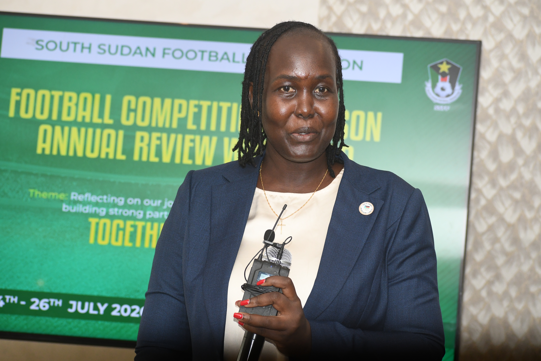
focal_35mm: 147
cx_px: 270
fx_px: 2209
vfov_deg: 9.3
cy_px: 180
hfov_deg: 14.0
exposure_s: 1/400
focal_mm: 98
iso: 1250
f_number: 5.6
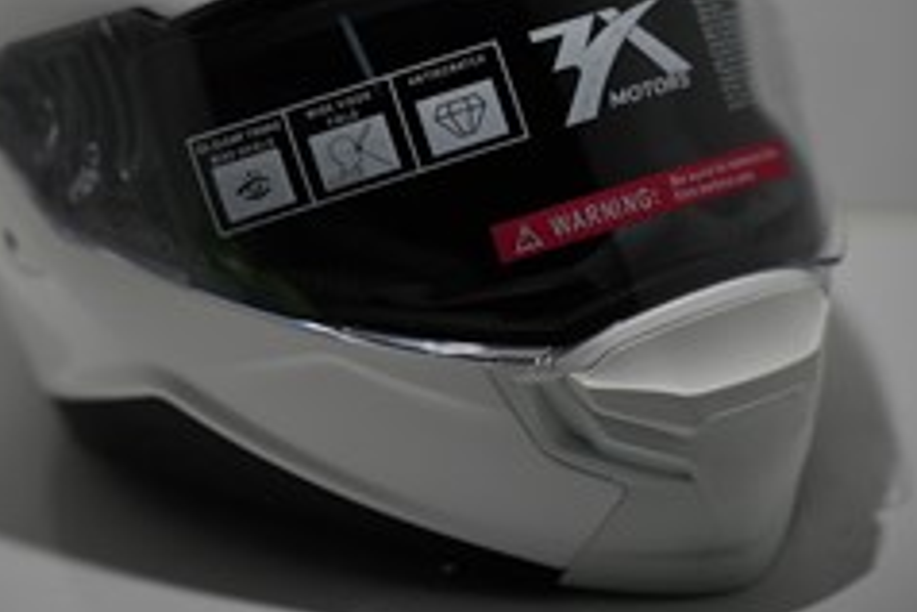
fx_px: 3645
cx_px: 358
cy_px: 156
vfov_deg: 9.6
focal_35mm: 143
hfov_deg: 14.3
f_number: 1.4
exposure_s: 1/3200
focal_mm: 85
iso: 80
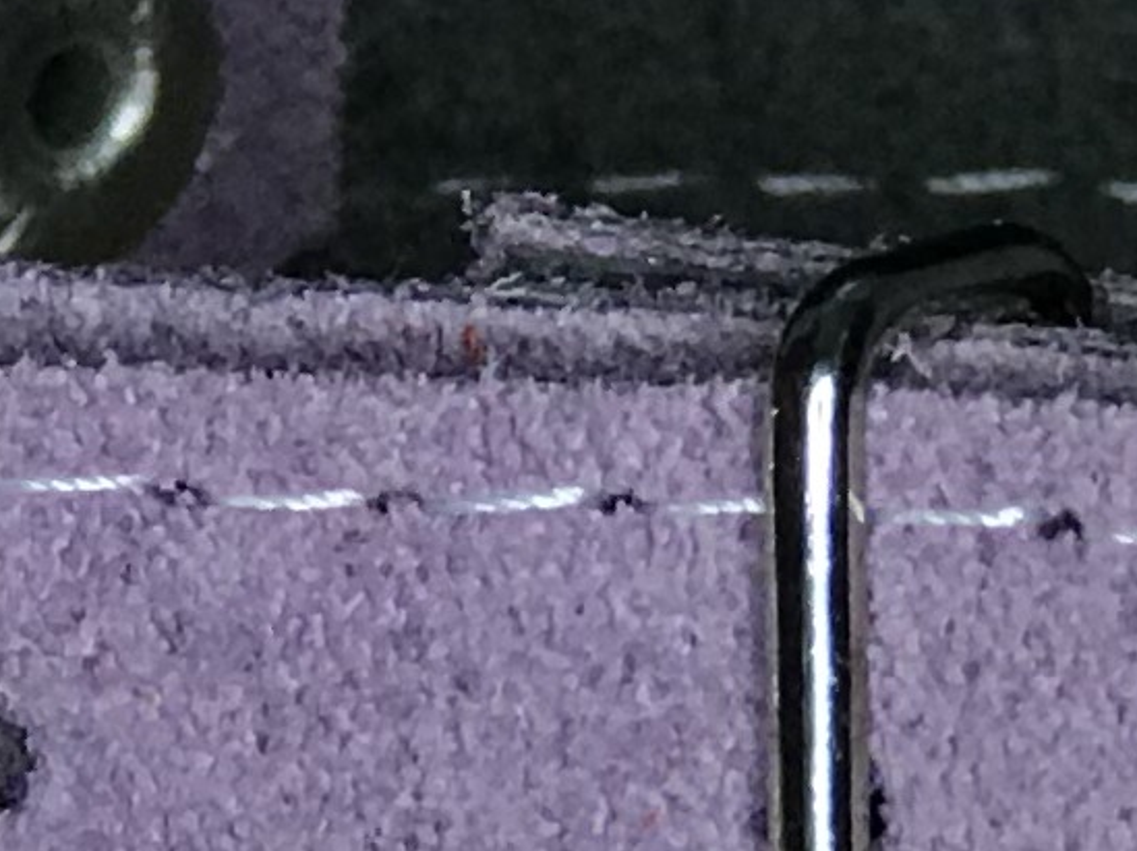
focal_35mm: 419
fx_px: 13753
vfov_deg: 3.5
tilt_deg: -13.4
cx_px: 717
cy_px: 892
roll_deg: -1.8
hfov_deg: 4.7
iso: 32
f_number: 2.8
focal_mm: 6.6
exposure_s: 1/50
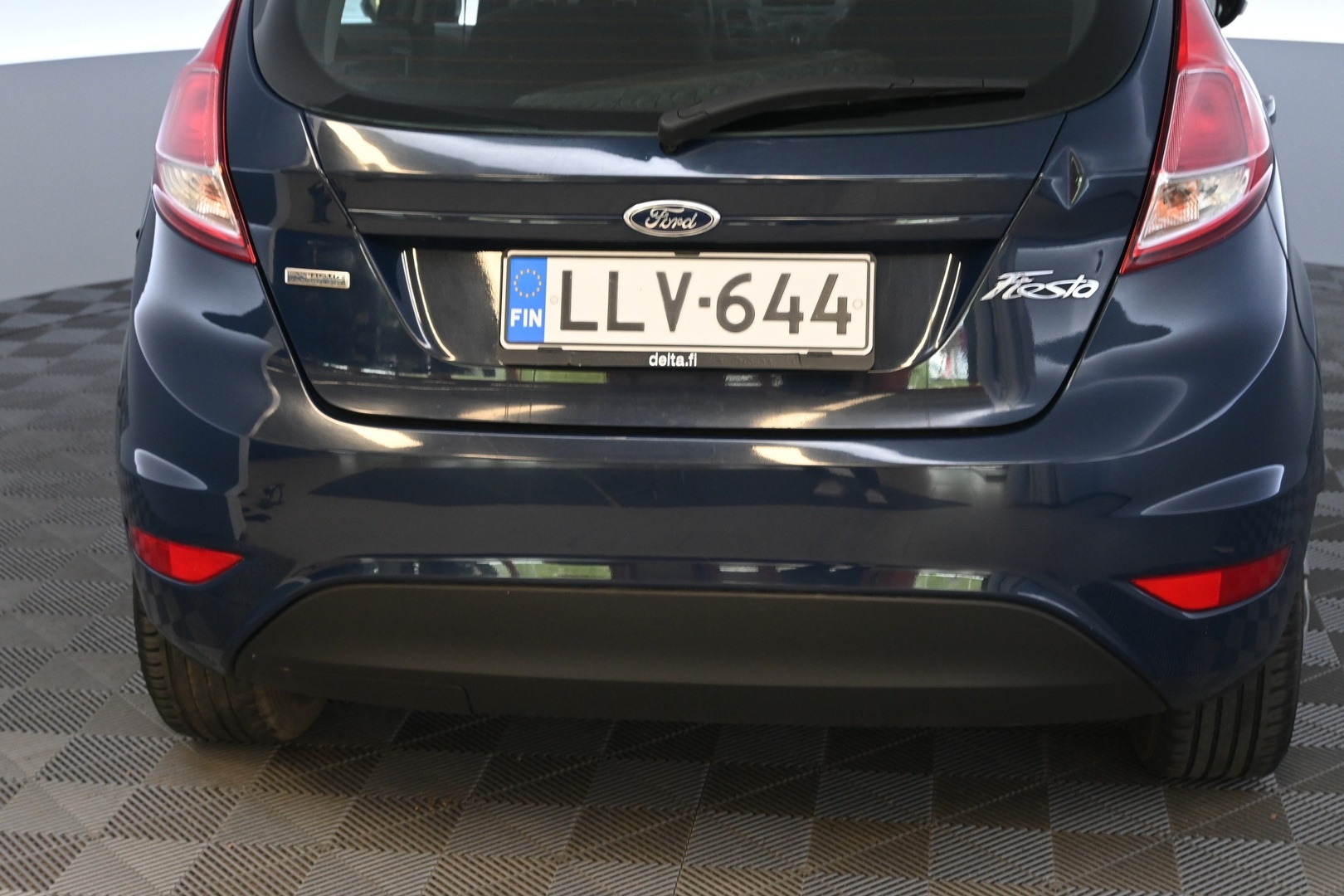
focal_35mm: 54
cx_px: 672
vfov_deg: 25.1
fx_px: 2016
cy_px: 448
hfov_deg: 36.9
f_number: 5.3
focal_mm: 36
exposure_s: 1/60
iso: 1400
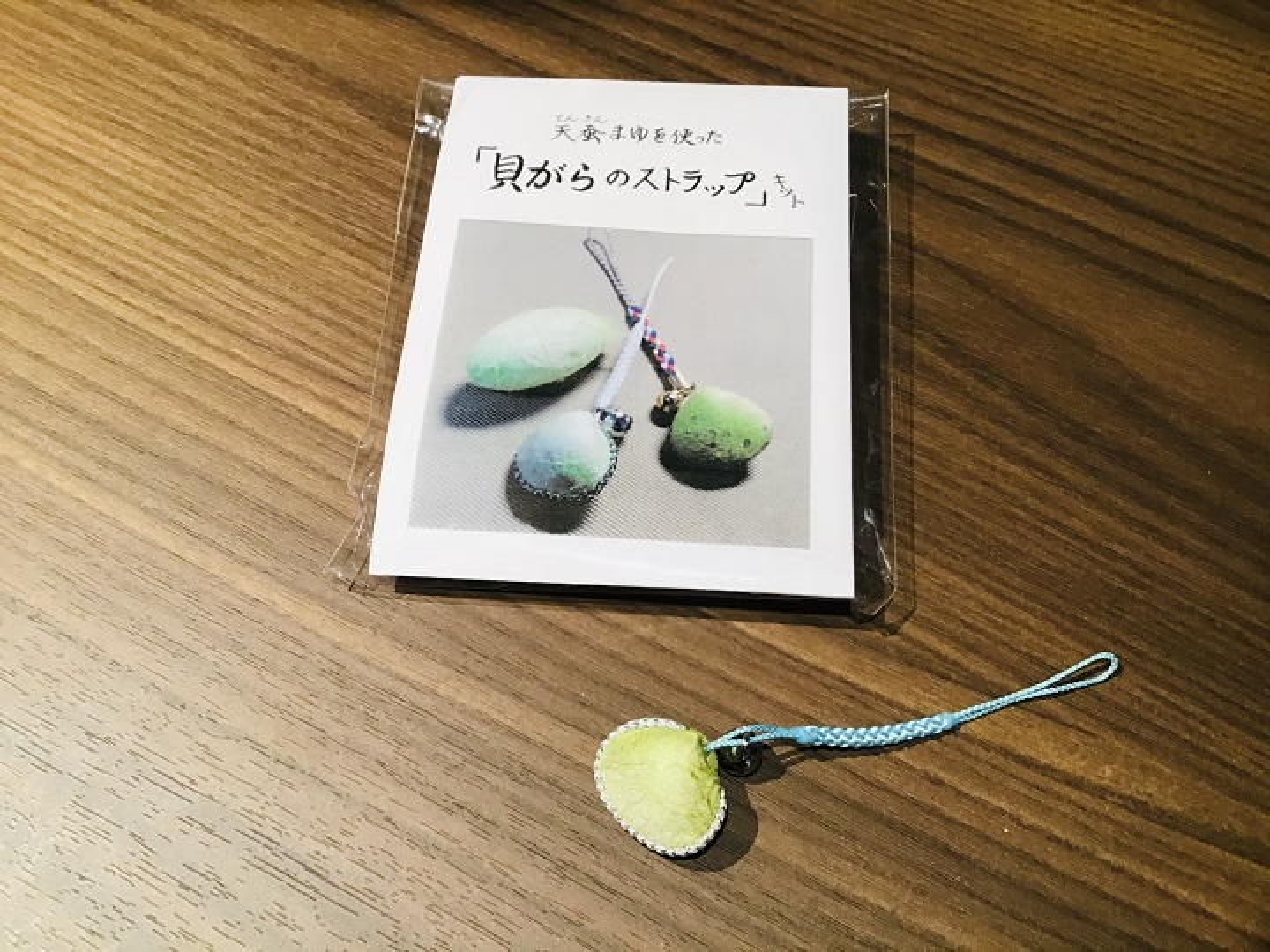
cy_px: 476
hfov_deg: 58.4
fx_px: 1137
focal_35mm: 31
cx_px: 635
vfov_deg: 45.4
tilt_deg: -61.8
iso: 40
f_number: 2.4
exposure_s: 1/30
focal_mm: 3.3
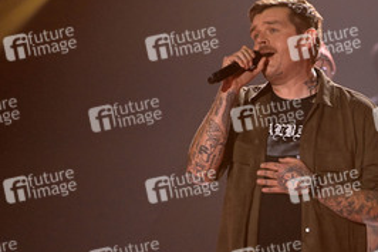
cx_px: 286
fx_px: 8909
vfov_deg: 1.6
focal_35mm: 849
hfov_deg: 2.4
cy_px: 151
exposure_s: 1/400
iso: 10000
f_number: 5.6
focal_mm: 500
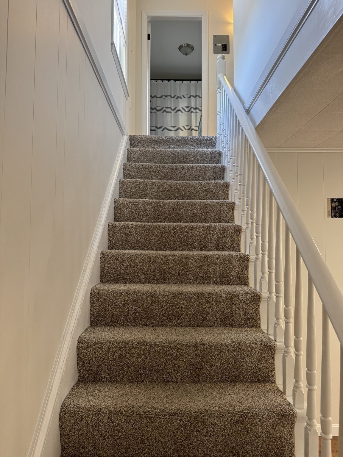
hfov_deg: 56.8
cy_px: 228
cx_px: 172
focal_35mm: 24
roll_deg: +1.5
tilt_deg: +1.1
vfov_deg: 71.6
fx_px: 317
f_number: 1.78
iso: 200
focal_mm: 6.76
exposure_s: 1/60
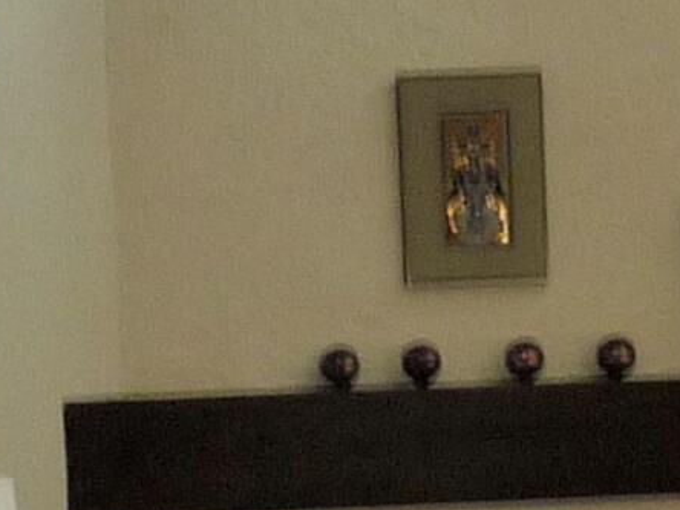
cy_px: 951
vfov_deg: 7.6
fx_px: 3713
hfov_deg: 10.5
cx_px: 247
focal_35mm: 189
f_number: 3.3
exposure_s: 1/30
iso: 125
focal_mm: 4.7
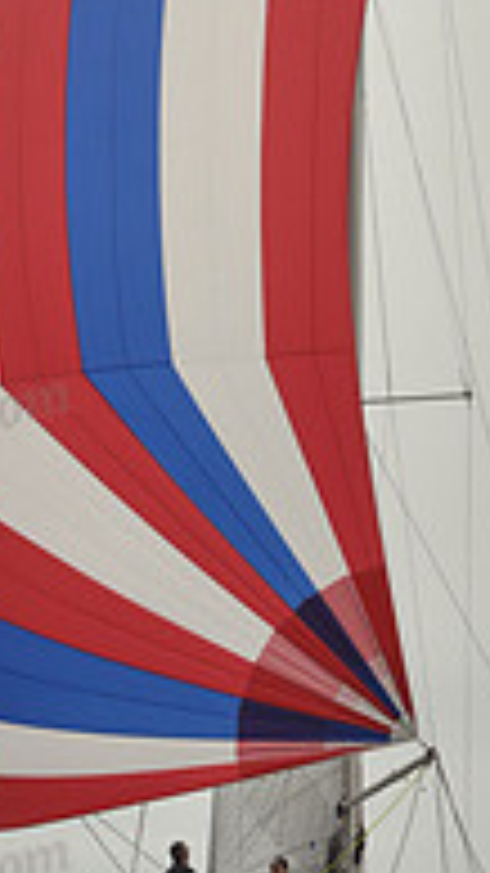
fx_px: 7097
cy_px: 166
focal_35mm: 307
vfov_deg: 7.0
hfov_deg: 4.0
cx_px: 303
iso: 320
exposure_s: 1/800
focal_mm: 98
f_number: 11
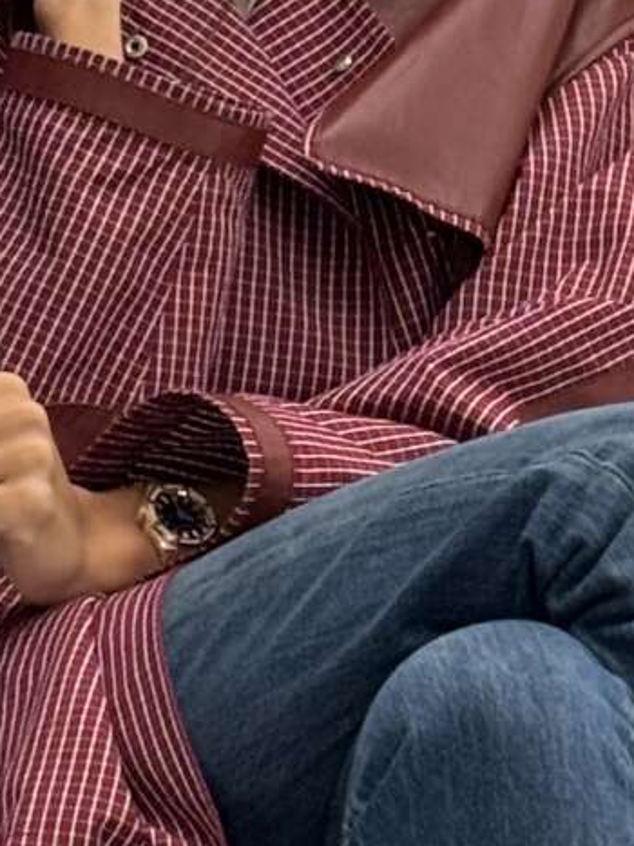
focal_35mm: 263
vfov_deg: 7.5
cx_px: 598
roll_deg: +0.2
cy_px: 562
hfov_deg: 5.6
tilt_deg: -12.2
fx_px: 6425
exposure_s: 1/60
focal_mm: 6.76
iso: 100
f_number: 1.78
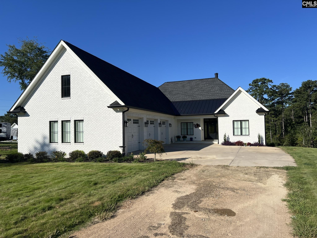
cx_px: 158
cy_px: 119
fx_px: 238
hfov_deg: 67.3
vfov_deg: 53.1
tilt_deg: +2.1
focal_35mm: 26
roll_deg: +1.5
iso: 50
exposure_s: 1/6993
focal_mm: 5.7
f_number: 1.5
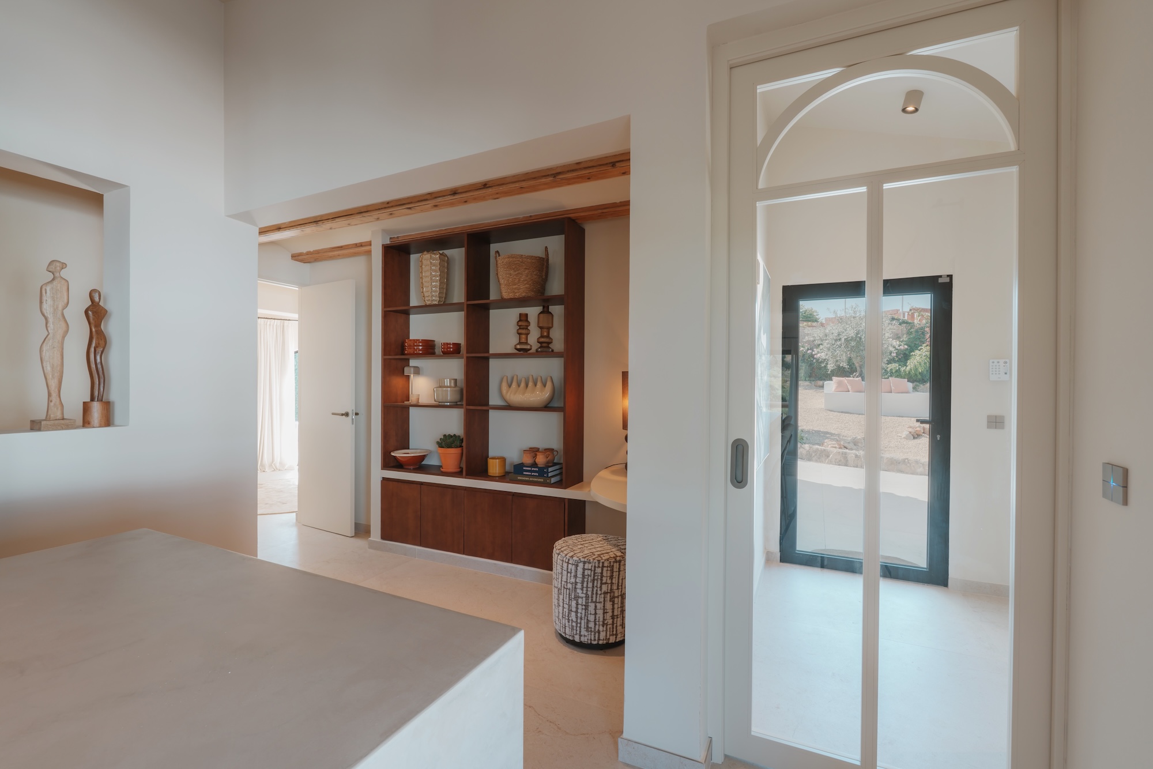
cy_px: 384
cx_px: 576
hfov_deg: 95.0
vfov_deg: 72.1
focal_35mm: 16
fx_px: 528
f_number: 13
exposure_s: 1/50
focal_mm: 16.5
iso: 64
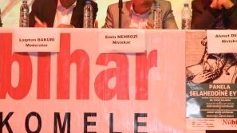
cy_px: 53
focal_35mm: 138
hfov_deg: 15.6
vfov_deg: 8.8
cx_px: 118
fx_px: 867
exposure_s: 1/10
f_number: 4.2
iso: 400
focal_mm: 15.1
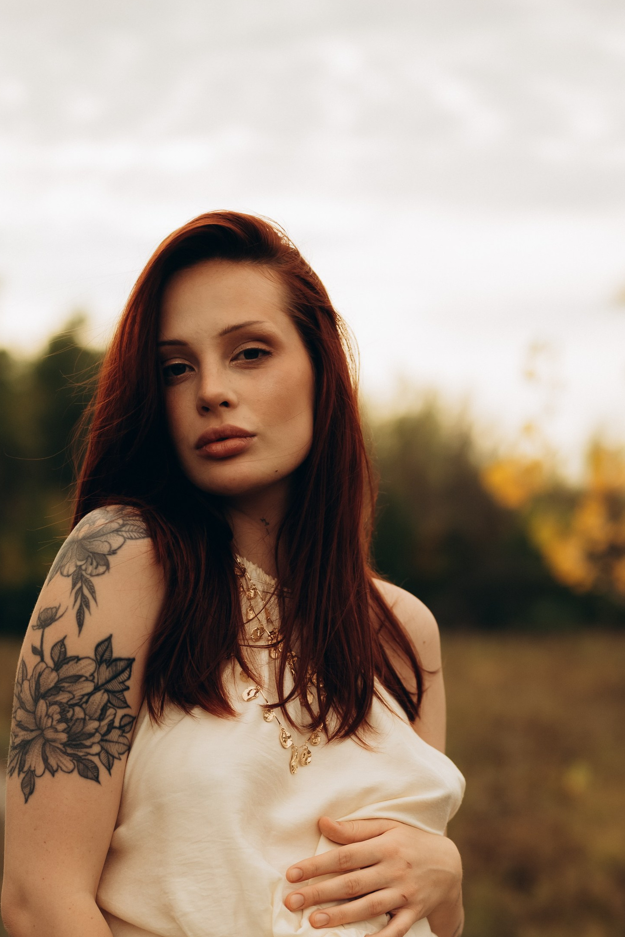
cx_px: 266
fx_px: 2449
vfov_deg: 21.3
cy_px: 792
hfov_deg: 14.5
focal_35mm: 94
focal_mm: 50
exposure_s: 1/2500
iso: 100
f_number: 2.2
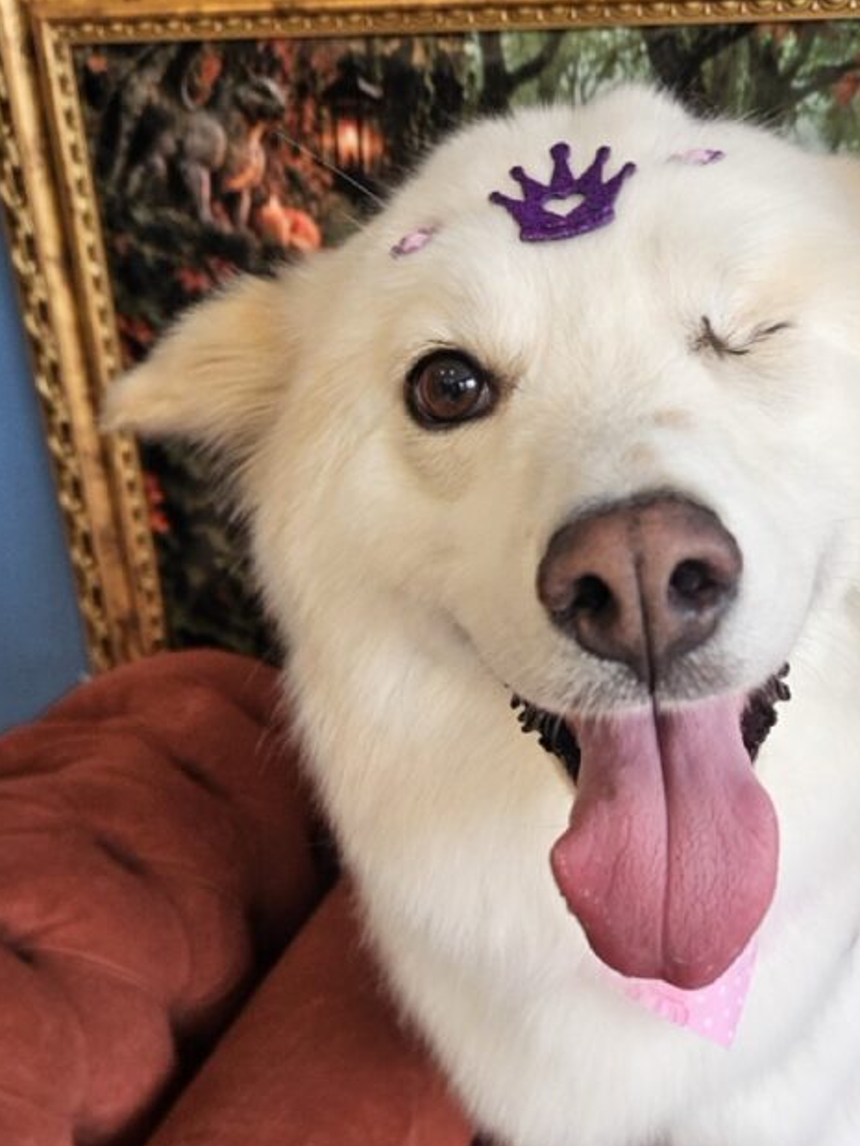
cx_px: 581
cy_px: 815
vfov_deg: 47.7
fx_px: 1259
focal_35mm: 38
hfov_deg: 37.3
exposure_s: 1/207
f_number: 1.8
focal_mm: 5.4
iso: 100
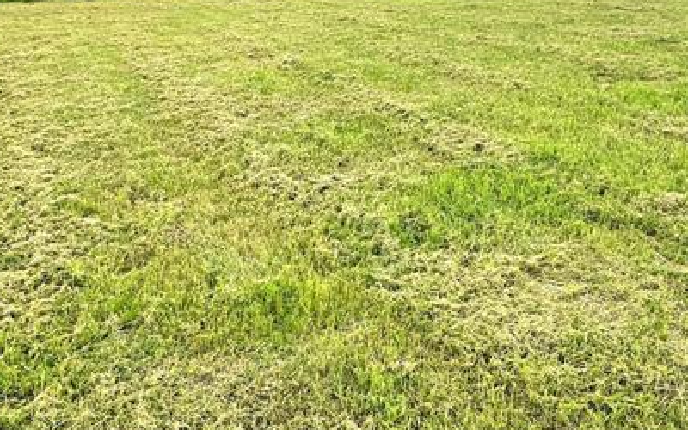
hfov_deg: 51.3
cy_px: 91
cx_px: 282
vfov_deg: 32.7
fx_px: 713
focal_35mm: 38
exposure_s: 1/2304
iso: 50
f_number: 2.2
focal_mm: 2.22
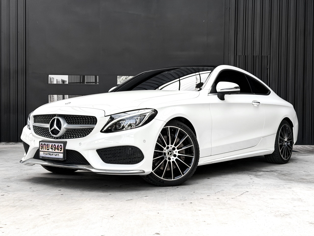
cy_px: 118
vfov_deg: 30.3
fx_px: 435
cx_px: 157
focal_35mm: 48
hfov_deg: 39.7
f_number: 1.8
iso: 80
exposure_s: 1/730
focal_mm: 6.76
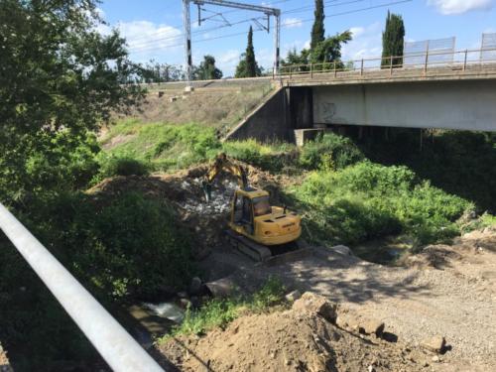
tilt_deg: -12.9
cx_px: 248
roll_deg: +0.0
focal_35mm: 29
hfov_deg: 61.7
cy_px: 186
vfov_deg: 48.2
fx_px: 416
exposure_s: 1/1276
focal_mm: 4.15
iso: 32
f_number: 2.2
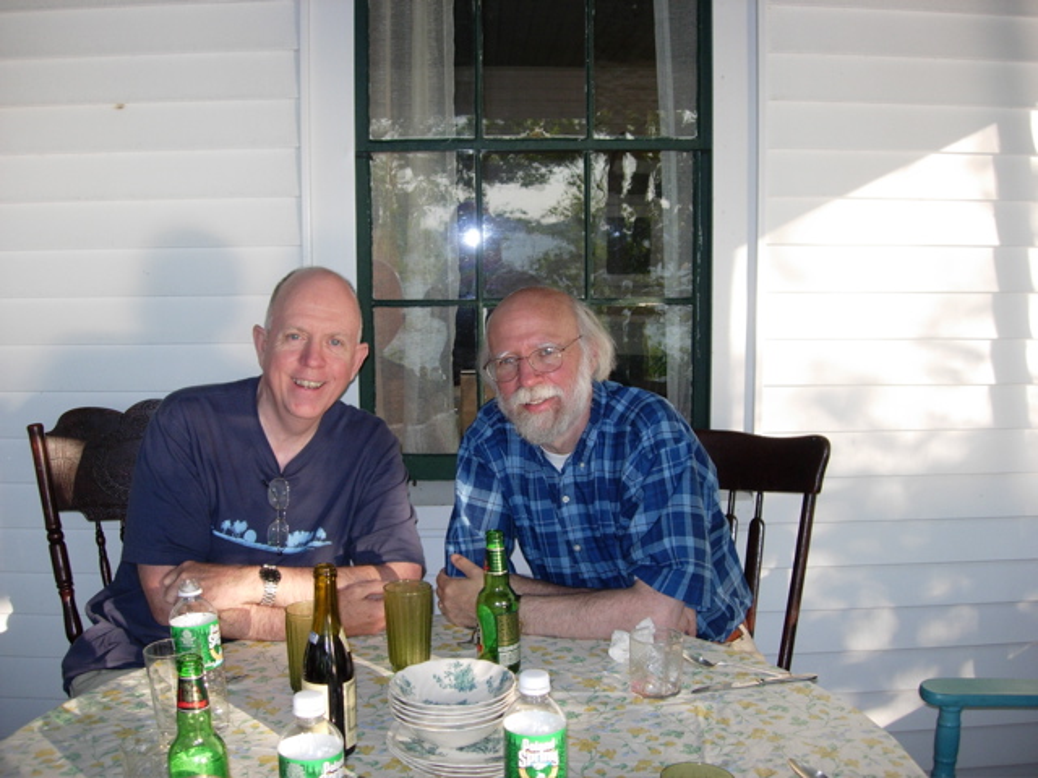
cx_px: 519
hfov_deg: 49.0
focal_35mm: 38
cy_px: 389
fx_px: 1139
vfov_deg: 37.7
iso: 79
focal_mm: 7.8
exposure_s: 1/209
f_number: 2.8
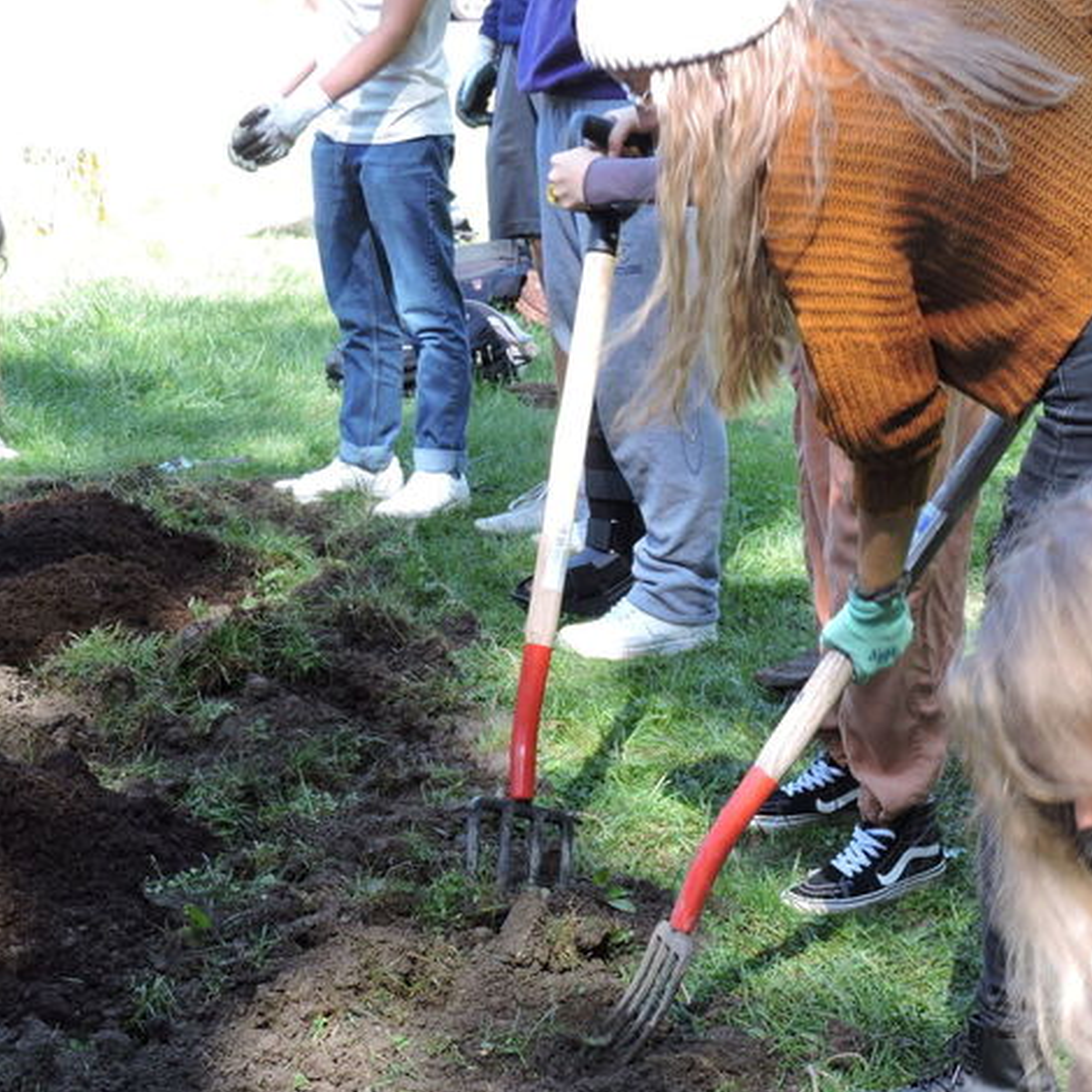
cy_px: 720
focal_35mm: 78
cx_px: 589
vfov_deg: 22.1
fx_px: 2784
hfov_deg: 22.2
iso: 100
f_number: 3.6
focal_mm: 8.9
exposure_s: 1/80
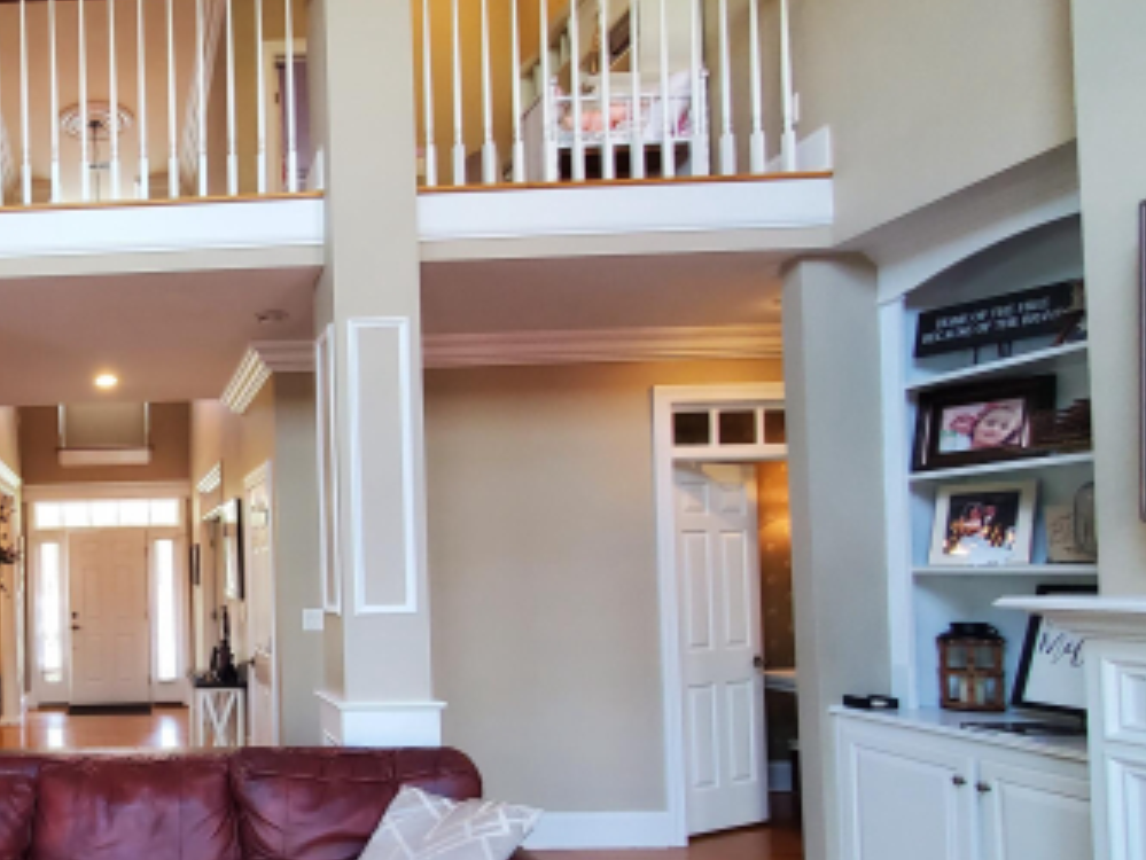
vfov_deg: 52.4
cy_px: 547
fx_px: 861
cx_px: 77
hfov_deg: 56.3
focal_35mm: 26
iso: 320
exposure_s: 1/60
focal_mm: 1.8
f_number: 2.2
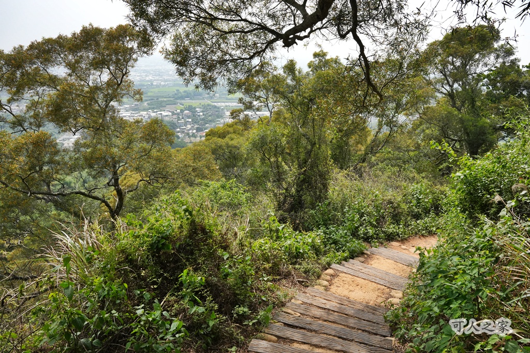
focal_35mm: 24
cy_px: 176
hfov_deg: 73.7
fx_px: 353
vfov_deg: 53.1
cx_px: 265
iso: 1250
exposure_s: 1/2000
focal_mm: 24
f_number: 8
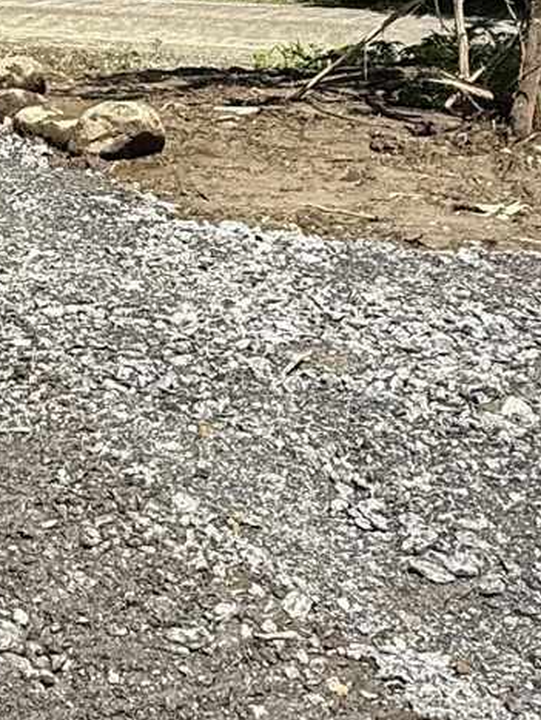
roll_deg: +2.9
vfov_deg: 26.6
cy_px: -6
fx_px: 1436
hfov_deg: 18.6
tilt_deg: -8.1
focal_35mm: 69
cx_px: -294
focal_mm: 2.22
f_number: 2.2
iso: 50
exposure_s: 1/1613
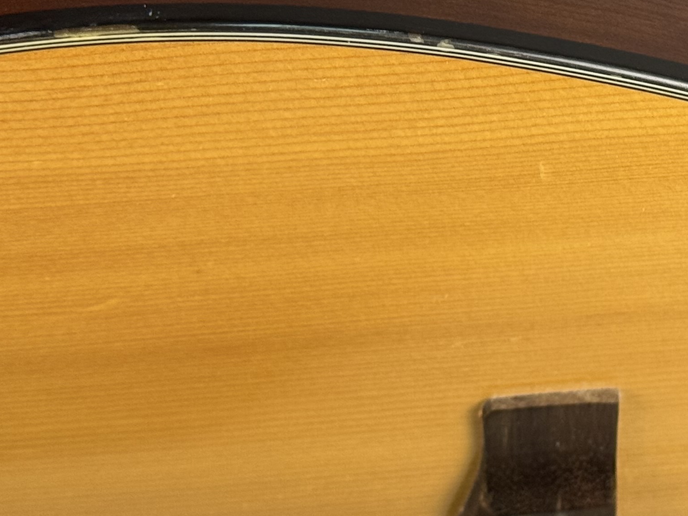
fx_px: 2524
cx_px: 705
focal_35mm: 127
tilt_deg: -53.2
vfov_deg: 11.6
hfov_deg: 15.2
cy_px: 125
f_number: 1.78
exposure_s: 1/60
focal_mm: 6.76
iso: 64
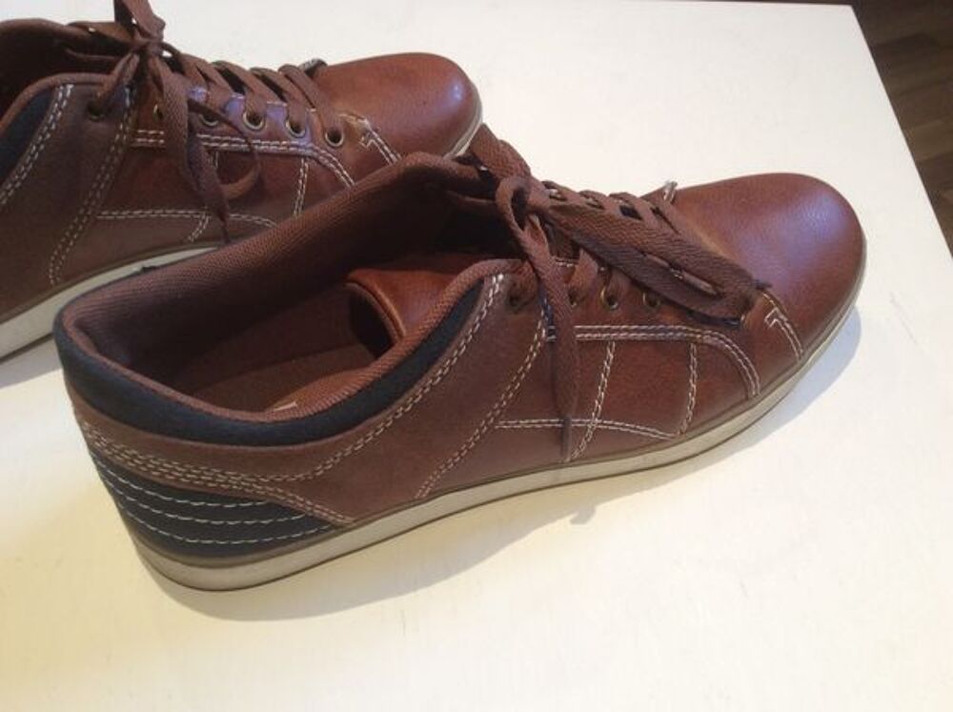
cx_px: 476
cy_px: 356
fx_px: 880
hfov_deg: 56.9
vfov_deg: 44.1
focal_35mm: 32
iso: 100
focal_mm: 3.3
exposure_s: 1/25
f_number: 2.4
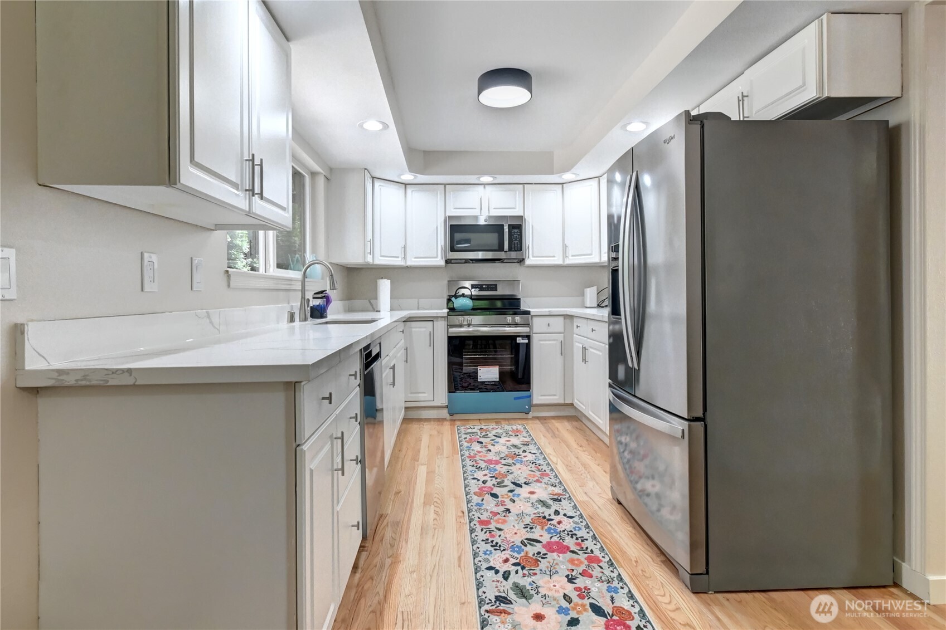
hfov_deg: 100.4
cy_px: 315
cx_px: 473
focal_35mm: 15
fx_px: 394
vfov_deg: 77.3
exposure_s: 1/8
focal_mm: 10
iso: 3200
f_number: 11
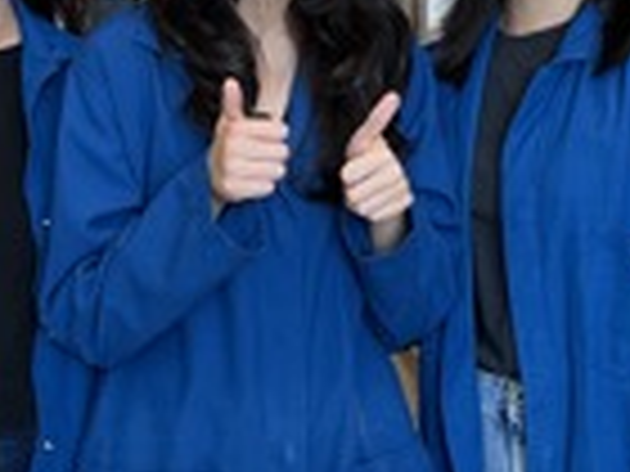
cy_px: 81
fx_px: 1875
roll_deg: +0.6
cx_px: 248
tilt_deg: -3.9
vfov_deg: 14.3
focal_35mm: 103
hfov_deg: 19.1
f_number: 1.78
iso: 100
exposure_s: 1/121
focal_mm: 6.86
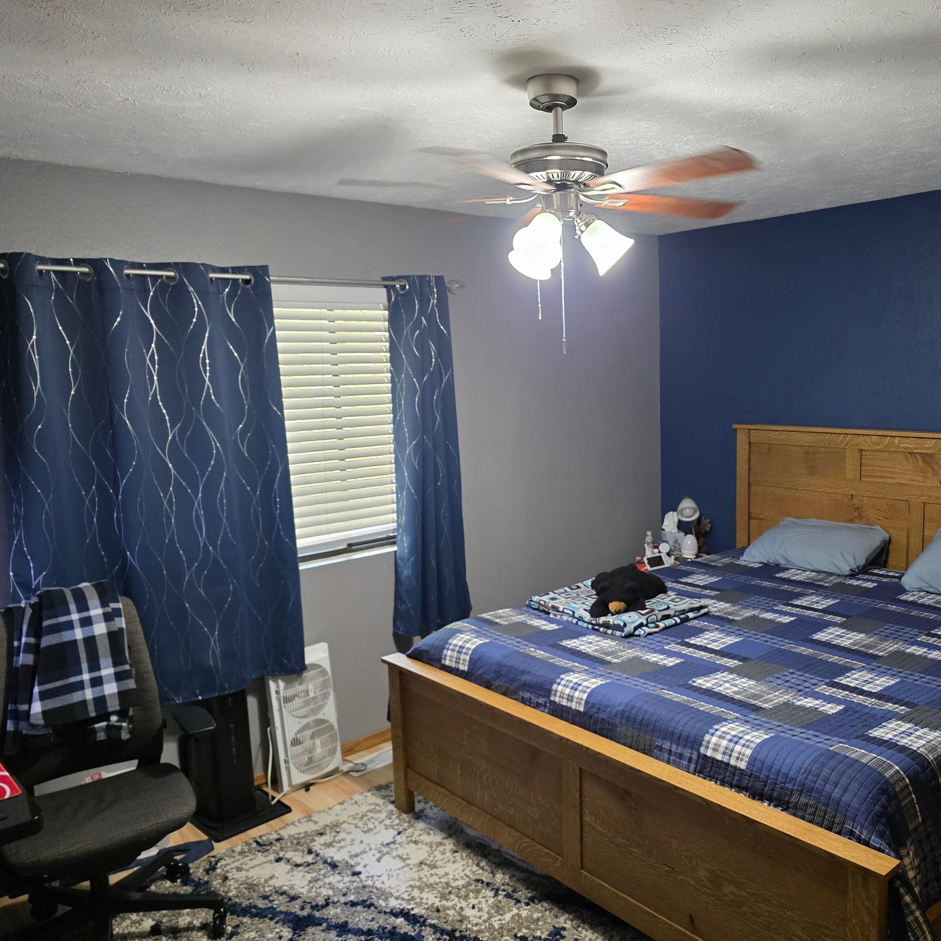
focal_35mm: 28
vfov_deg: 57.3
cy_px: 482
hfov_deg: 56.8
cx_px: 576
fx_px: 861
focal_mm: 6.3
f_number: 1.7
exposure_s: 1/120
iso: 800
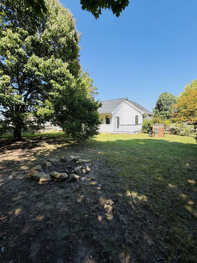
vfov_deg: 98.2
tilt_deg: -5.4
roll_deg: +1.4
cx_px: 103
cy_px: 133
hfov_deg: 81.7
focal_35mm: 15
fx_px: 114
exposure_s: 1/607
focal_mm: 2.22
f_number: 2.2
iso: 40
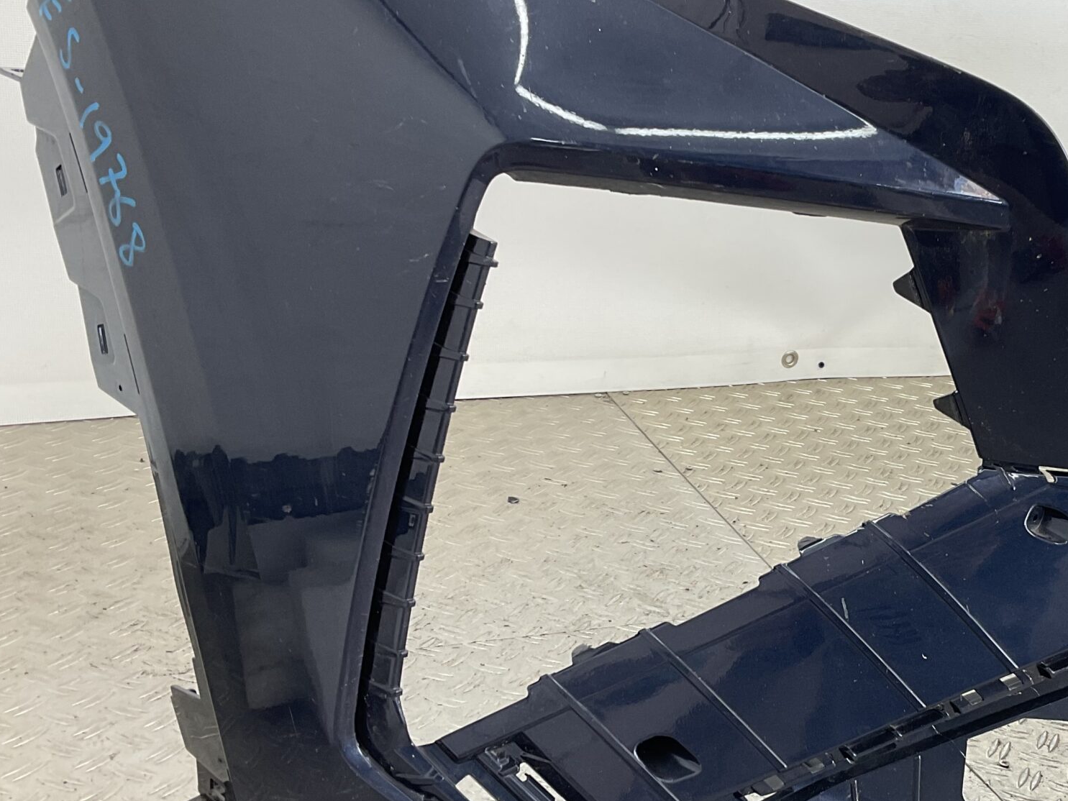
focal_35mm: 50
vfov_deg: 29.1
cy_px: 448
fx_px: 1543
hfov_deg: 37.0
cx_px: 834
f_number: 1.8
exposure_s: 1/120
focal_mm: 3
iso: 32
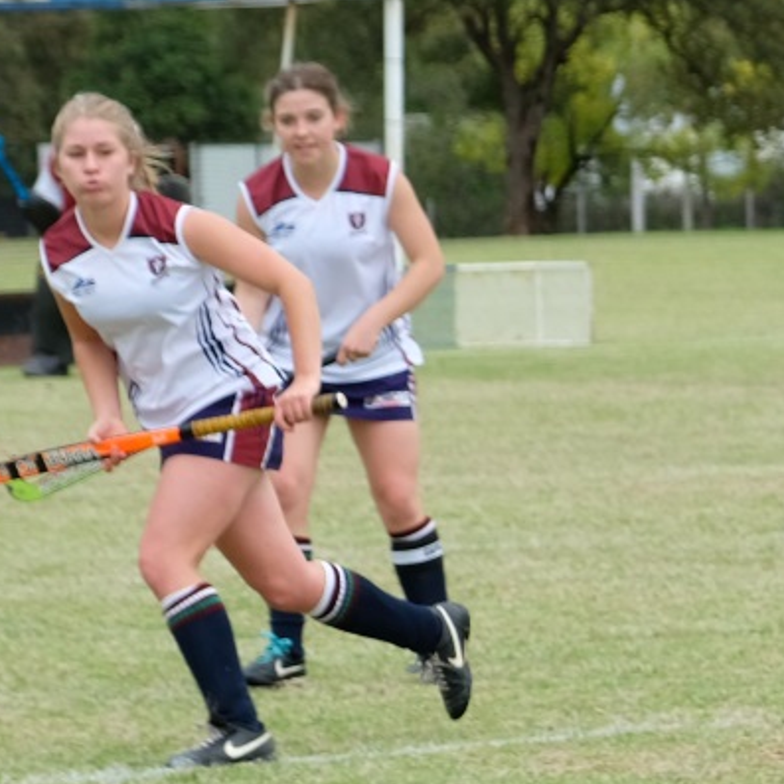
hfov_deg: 8.2
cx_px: 588
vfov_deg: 8.2
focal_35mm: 213
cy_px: 484
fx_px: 5458
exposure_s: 1/400
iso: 200
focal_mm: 55
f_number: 4
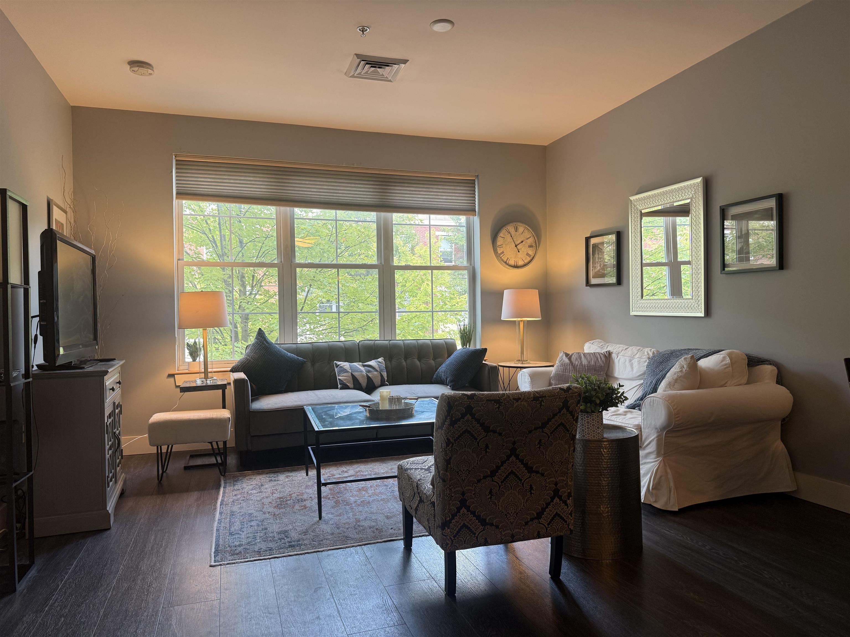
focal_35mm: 24
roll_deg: +0.6
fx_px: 589
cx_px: 425
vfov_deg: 56.8
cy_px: 318
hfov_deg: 71.6
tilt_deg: +1.6
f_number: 1.78
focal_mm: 6.76
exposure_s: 1/60
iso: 125
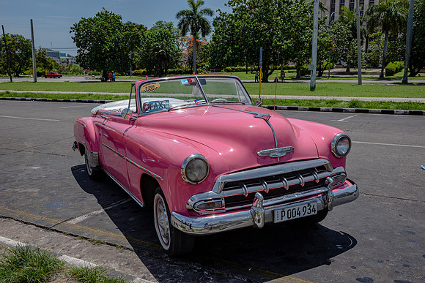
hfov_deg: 50.7
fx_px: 449
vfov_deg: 35.1
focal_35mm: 38
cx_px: 212
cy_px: 142
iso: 80
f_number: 11
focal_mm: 38
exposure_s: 1/320
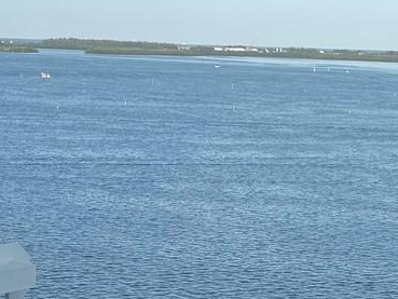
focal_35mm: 104
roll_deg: -1.6
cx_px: 283
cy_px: 145
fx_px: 1196
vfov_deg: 14.2
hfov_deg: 18.8
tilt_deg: -3.6
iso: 80
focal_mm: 6.76
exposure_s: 1/3145
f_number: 1.78
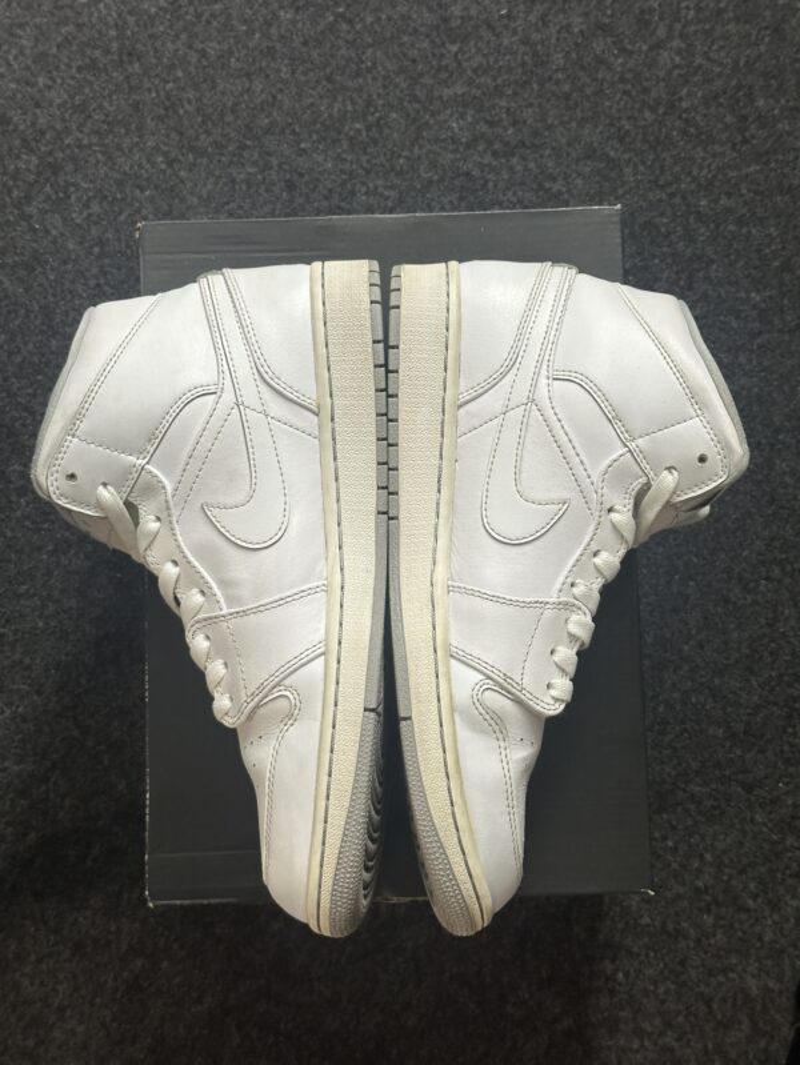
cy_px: 532
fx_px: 1478
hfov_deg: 30.3
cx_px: 400
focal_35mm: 48
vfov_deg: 39.6
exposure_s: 1/50
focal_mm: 6.86
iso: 160
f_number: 1.78
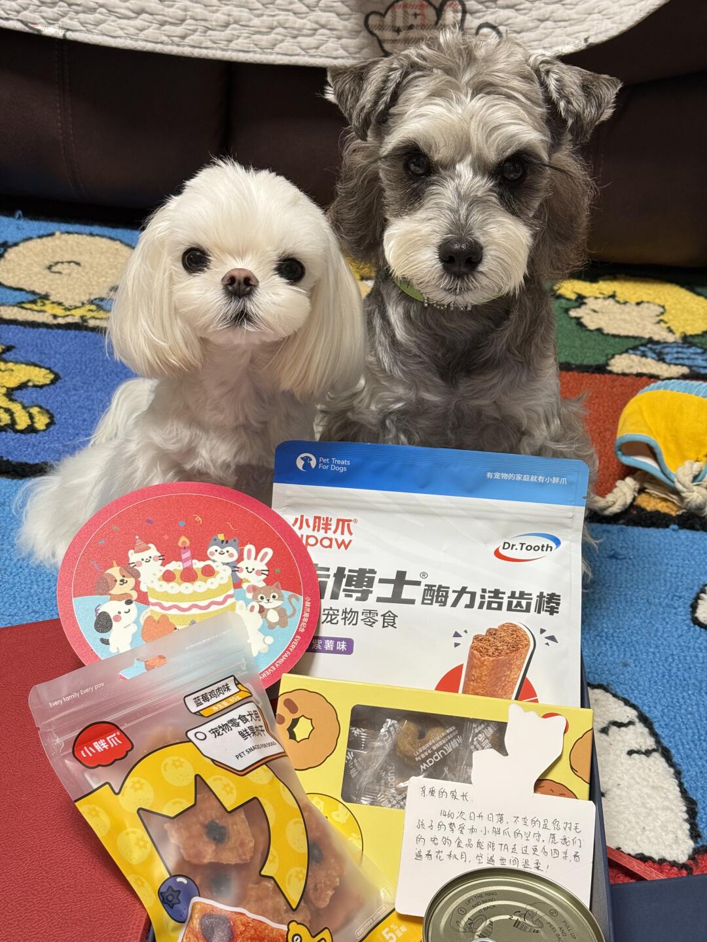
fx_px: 1307
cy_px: 471
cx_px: 354
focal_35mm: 48
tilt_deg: -31.1
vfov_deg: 39.7
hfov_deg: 30.3
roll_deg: -4.7
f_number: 1.78
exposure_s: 1/50
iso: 200
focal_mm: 6.76
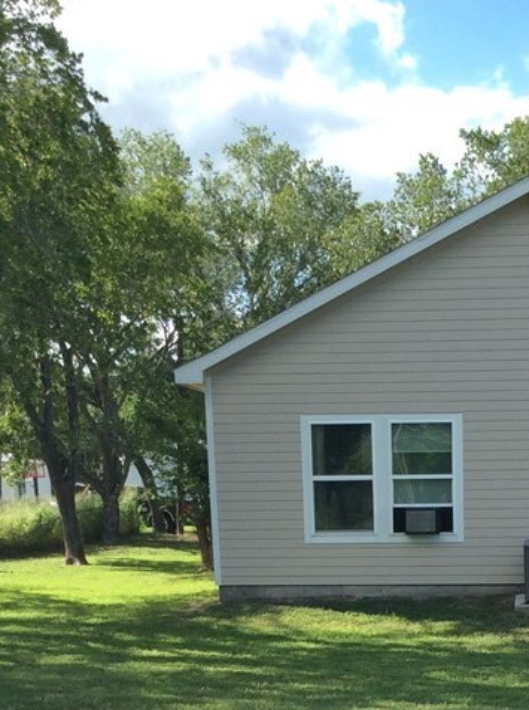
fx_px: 1411
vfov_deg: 26.3
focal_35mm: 69
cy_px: 756
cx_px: 443
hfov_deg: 20.9
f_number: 2.4
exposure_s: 1/596
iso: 32
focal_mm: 3.3
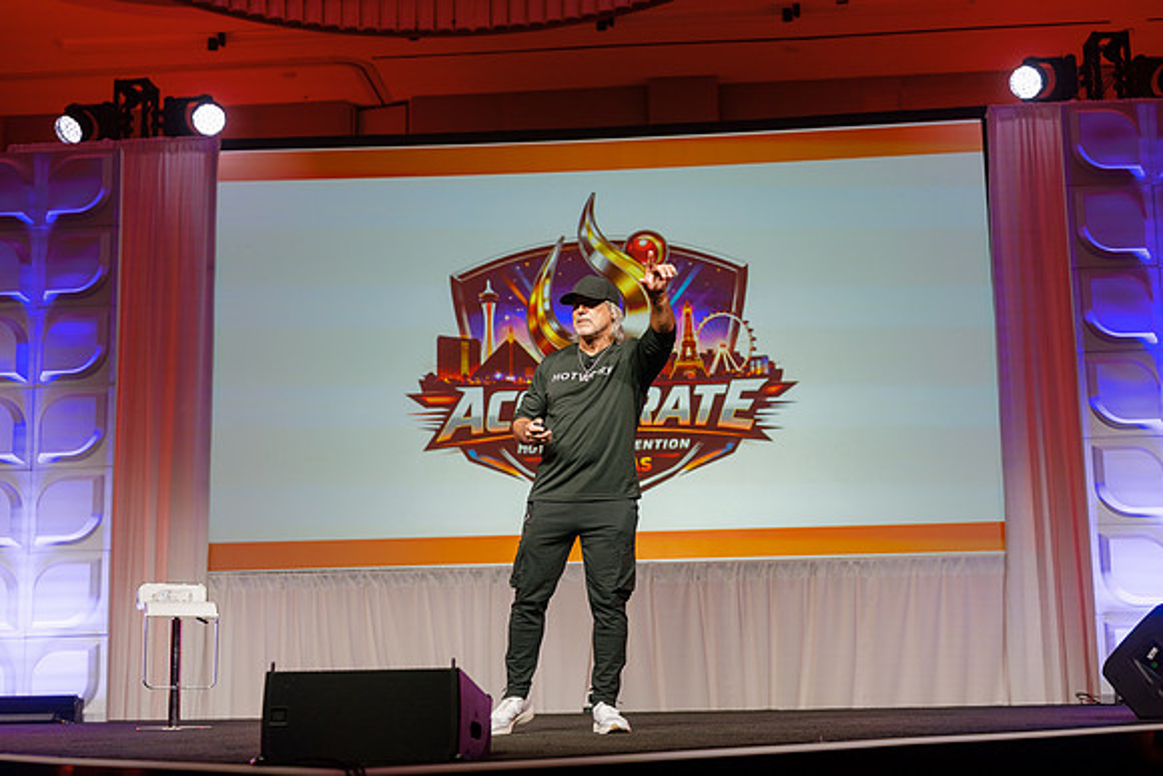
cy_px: 388
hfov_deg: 39.6
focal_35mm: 50
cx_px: 582
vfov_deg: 27.0
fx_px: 1616
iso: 400
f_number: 2.8
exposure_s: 1/200
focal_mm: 50
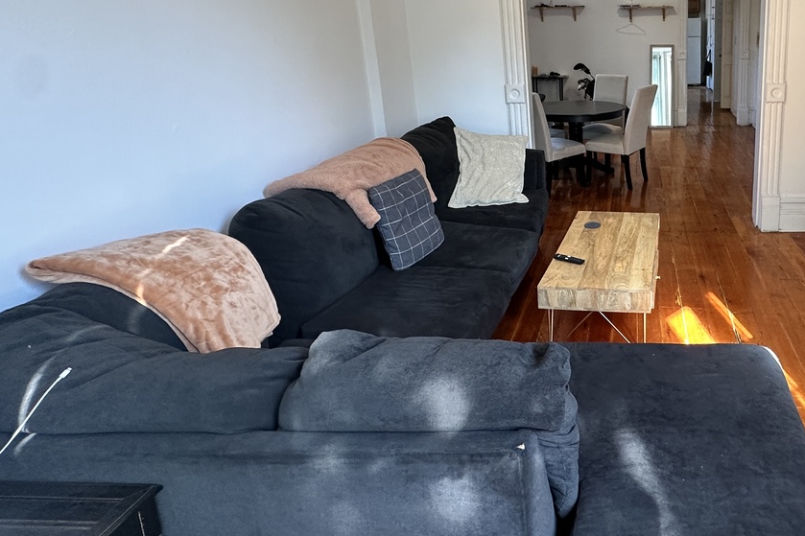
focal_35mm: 25
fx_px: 559
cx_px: 627
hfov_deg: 65.9
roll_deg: +1.2
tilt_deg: -14.0
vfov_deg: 49.7
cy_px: 151
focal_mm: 2.22
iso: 250
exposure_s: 1/120
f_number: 2.2
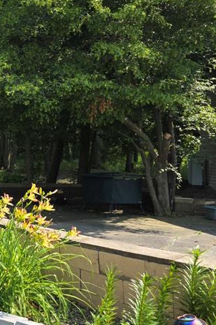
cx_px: -95
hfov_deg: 21.5
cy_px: 165
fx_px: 487
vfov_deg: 36.9
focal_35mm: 54
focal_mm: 6.3
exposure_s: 1/1663
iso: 80
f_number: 1.7
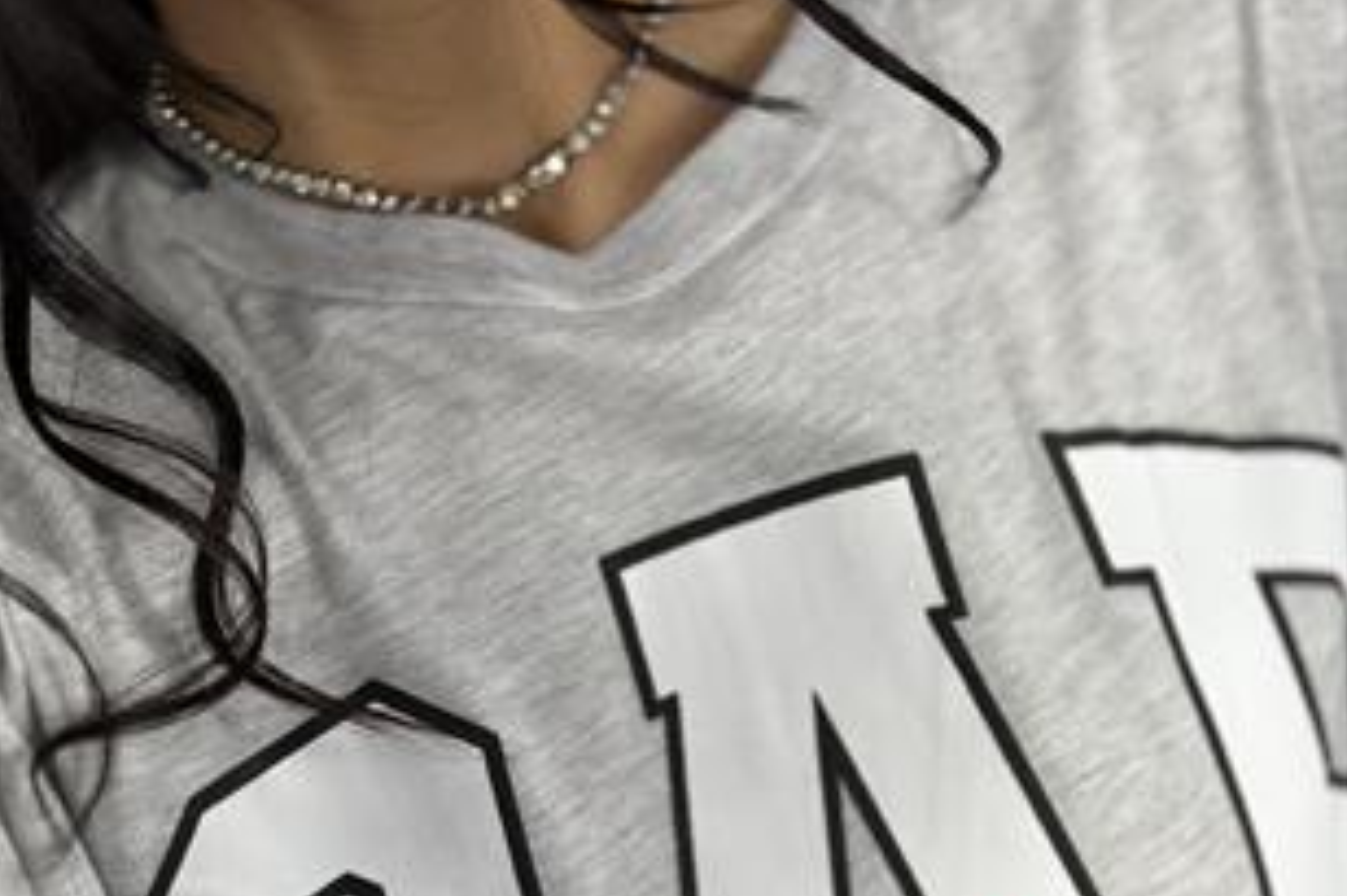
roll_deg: +10.8
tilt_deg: -28.1
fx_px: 2505
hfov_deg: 30.1
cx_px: 674
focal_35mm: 67
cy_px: 750
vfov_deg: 20.0
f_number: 1.78
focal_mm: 6.86
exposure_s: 1/166
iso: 64
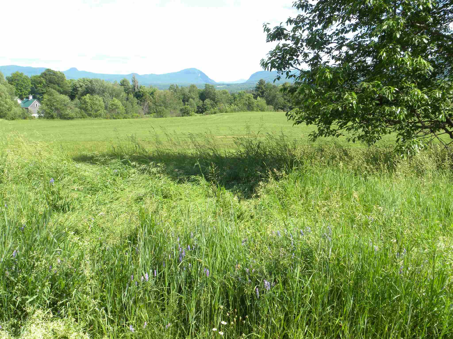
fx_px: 680
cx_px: 226
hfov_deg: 36.8
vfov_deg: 28.0
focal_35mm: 52
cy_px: 170
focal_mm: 9.2
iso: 64
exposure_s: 1/60
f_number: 8
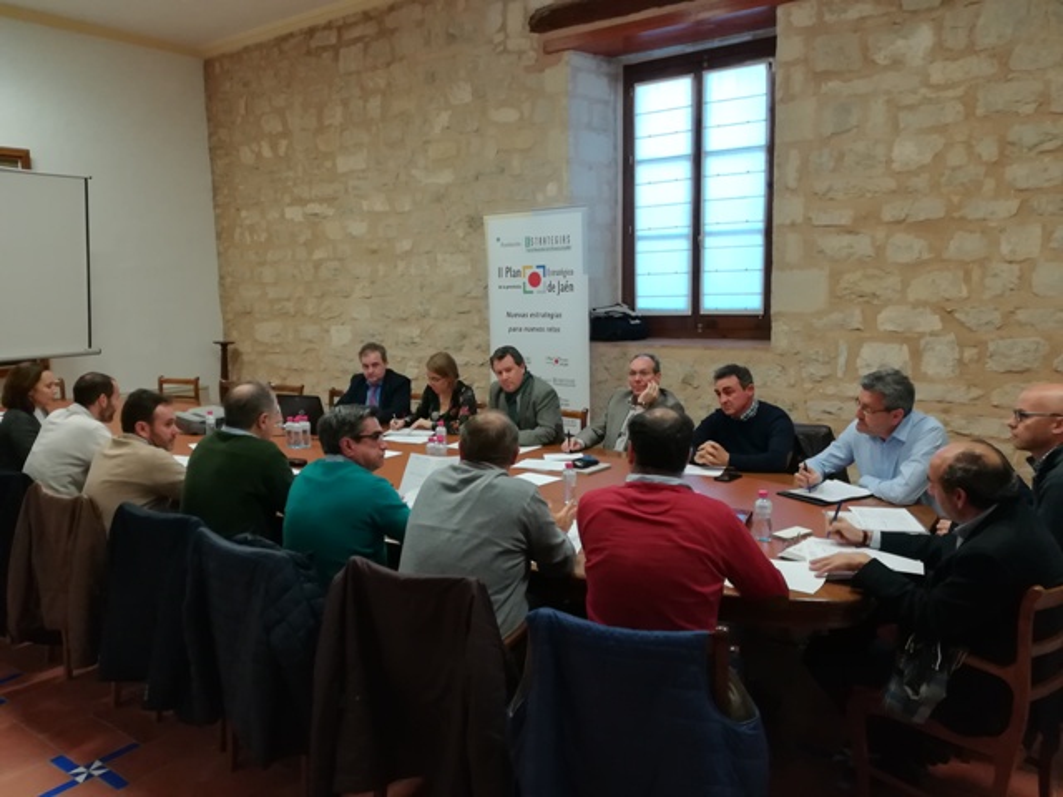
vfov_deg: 53.1
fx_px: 798
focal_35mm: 26
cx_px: 532
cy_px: 398
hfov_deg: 67.3
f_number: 2.2
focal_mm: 3.83
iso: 320
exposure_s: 1/33.3
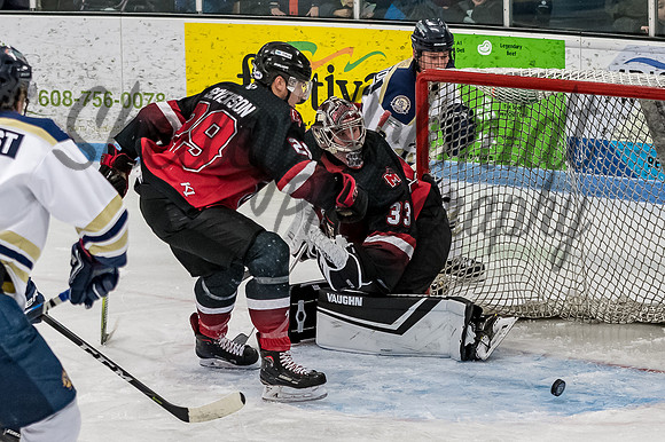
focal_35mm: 220
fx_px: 4060
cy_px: 268
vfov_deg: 6.2
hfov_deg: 9.4
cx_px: 411
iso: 2000
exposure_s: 1/800
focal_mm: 86
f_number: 3.2
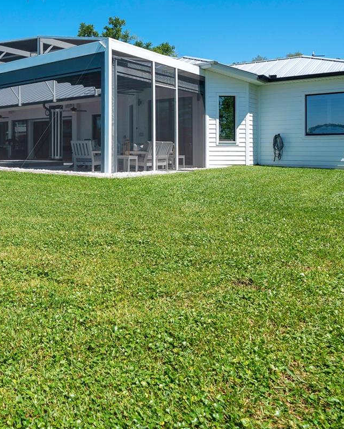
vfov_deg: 58.4
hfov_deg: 44.4
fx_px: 382
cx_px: 38
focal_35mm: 30
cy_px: 175
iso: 100
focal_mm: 16
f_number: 5
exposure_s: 1/640
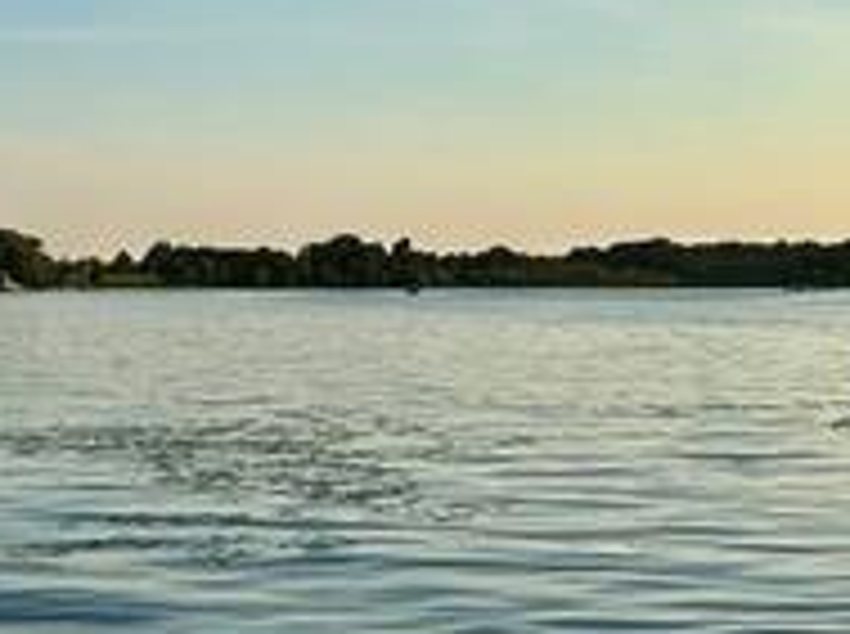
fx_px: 1863
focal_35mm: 76
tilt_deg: +4.9
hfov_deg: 25.3
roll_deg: +0.1
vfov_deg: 19.1
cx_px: 670
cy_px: 117
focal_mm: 2.22
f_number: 2.2
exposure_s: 1/2618
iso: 50
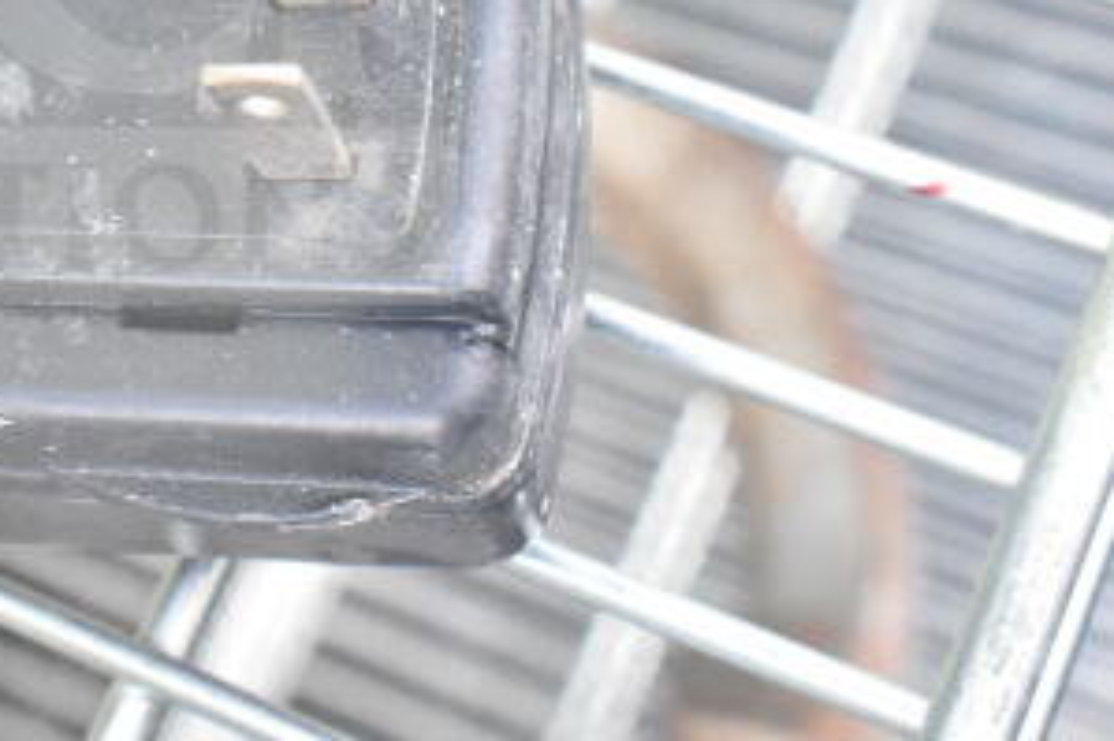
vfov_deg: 14.2
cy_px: 9
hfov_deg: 20.8
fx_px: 2939
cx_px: 37
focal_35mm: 95
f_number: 7.1
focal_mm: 31
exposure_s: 1/200
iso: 1600
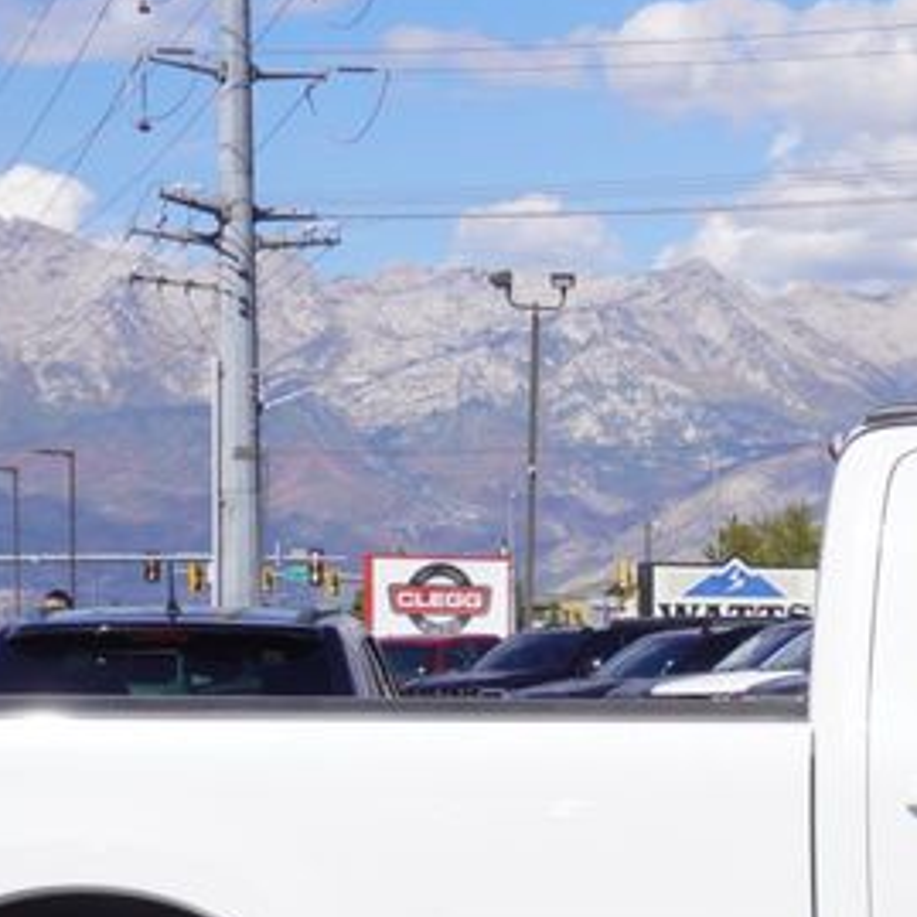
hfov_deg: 12.2
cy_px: 1091
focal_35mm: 141
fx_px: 4214
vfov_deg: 12.1
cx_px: 1060
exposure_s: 1/200
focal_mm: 29
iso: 100
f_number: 11
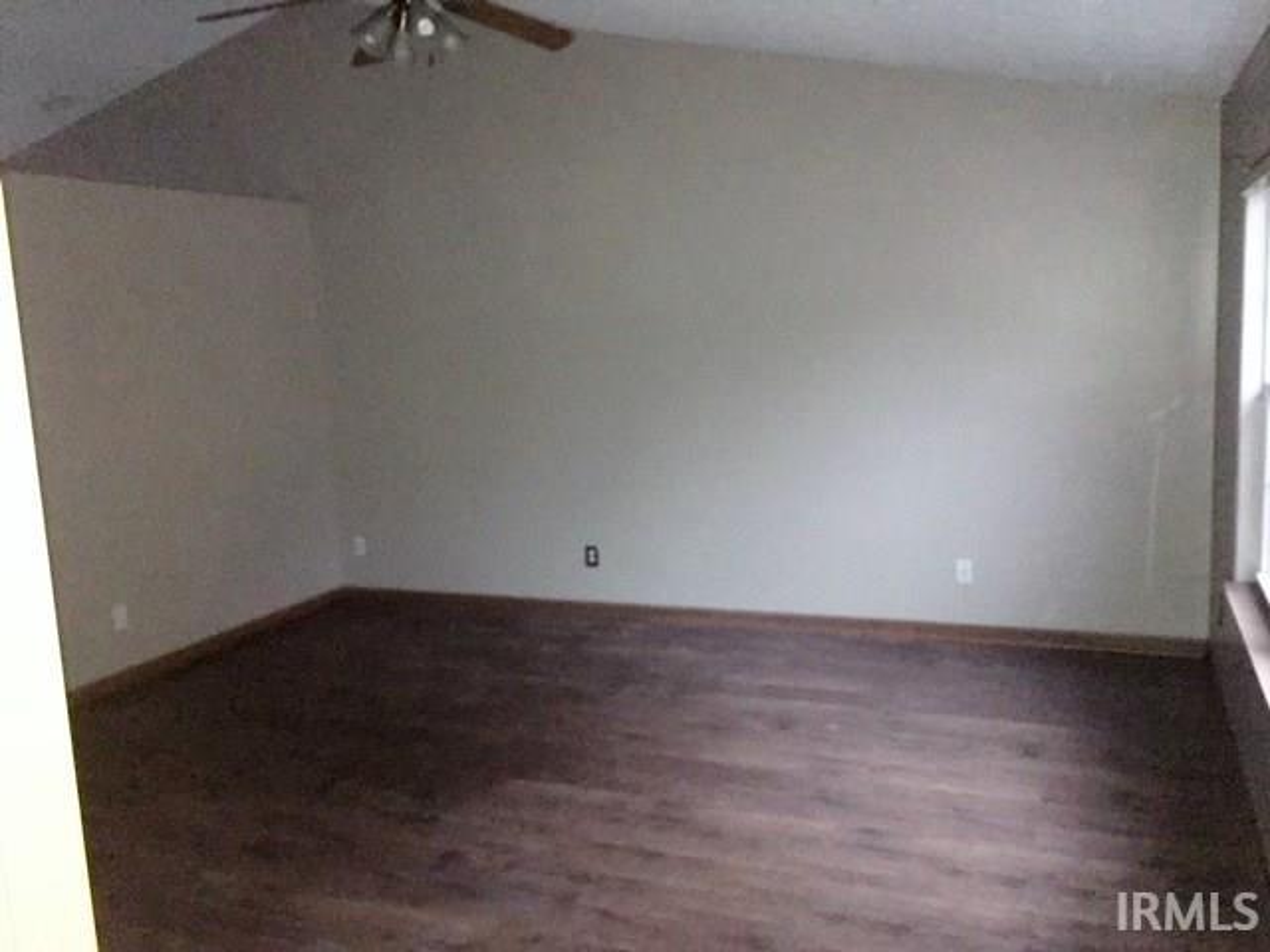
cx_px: 635
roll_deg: +2.6
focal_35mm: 29
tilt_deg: -8.0
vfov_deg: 48.2
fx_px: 1064
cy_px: 476
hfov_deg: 61.7
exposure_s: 1/16
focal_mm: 4.15
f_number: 2.2
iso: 1000
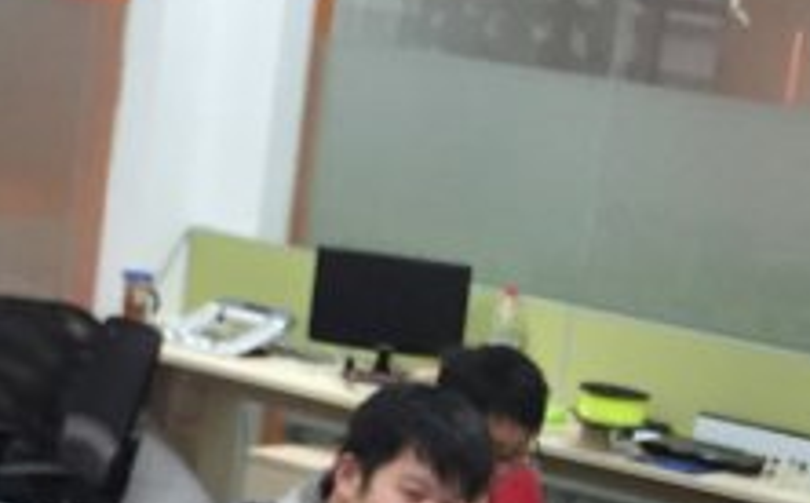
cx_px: 693
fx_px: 2447
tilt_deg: -10.4
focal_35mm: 111
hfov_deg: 18.6
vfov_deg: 11.6
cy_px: 572
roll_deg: -8.5
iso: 125
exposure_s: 1/30
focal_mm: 4.15
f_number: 2.2
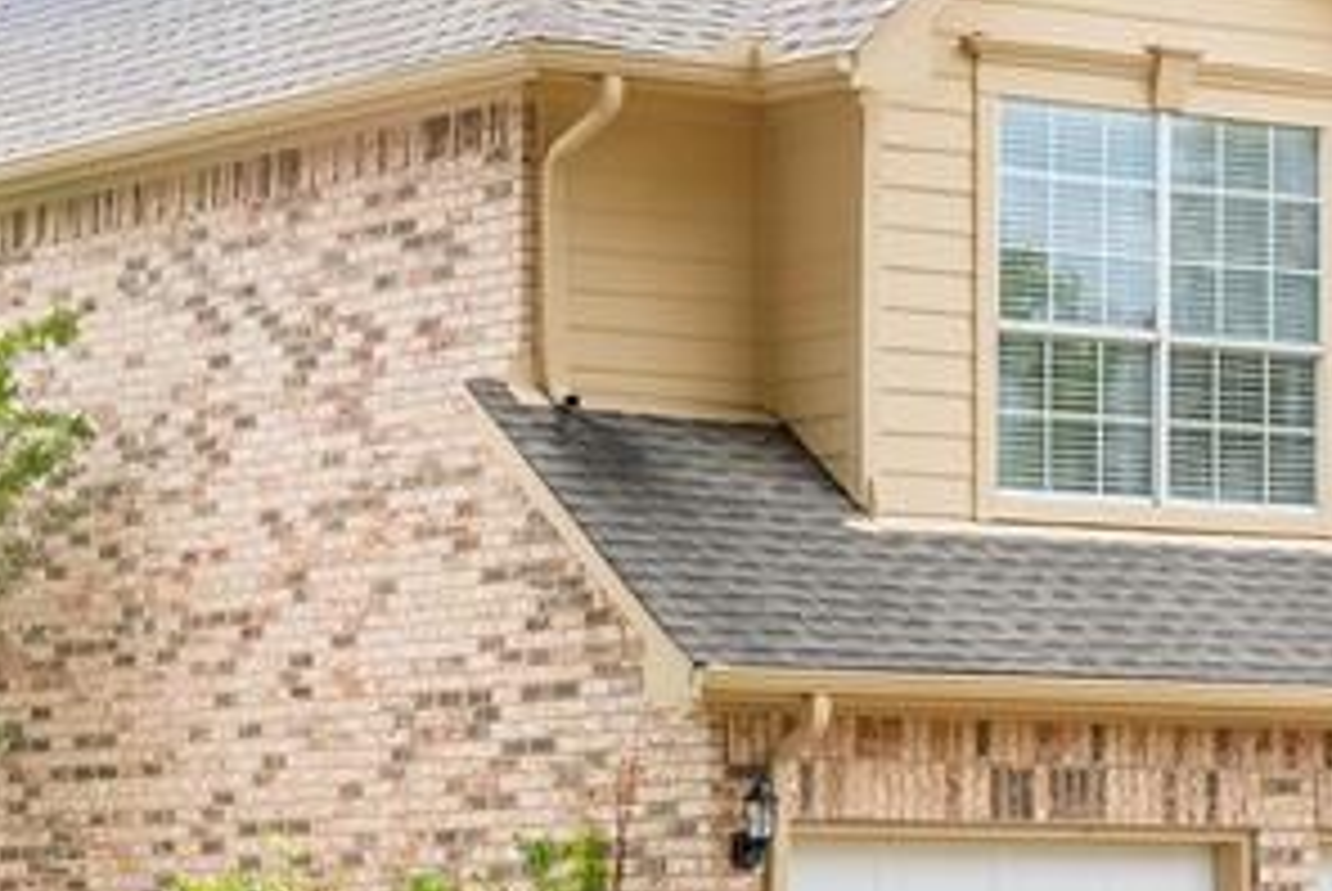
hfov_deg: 12.5
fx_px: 5889
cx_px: 1701
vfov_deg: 8.7
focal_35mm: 159
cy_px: 439
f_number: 8
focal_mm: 46
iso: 160
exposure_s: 1/320
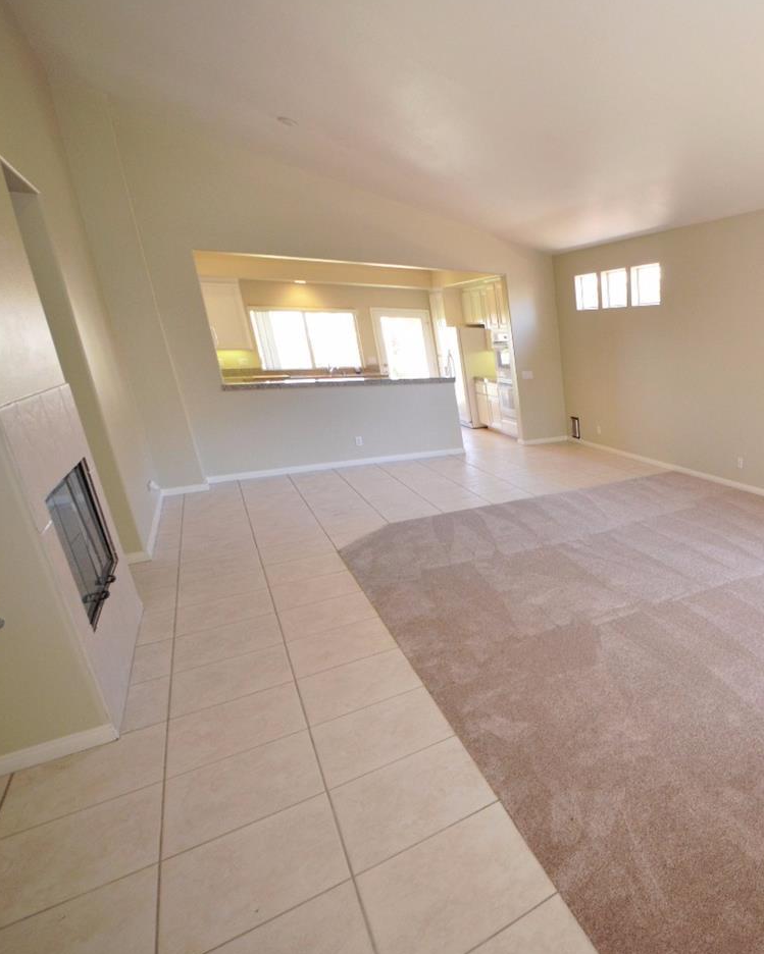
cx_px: 705
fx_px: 509
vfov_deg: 86.4
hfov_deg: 60.8
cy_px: 477
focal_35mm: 18
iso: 640
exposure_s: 1/60
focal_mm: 8
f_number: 4.5
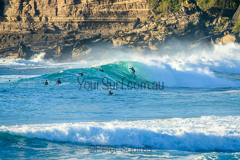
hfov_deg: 3.8
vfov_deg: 2.5
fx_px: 3663
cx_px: 133
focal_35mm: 549
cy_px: 78
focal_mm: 400
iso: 1000
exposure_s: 1/2000
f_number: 9
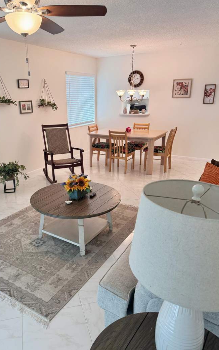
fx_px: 248
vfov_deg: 70.4
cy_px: 176
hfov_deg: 47.3
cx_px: 87
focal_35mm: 26
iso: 160
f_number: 1.78
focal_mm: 6.76
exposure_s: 1/120
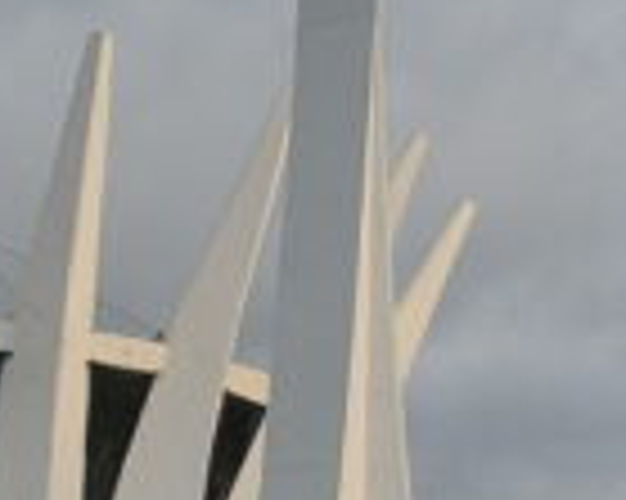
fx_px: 4221
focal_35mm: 228
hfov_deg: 8.5
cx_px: 158
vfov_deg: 6.8
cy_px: 392
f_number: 6.3
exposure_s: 1/320
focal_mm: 22
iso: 400
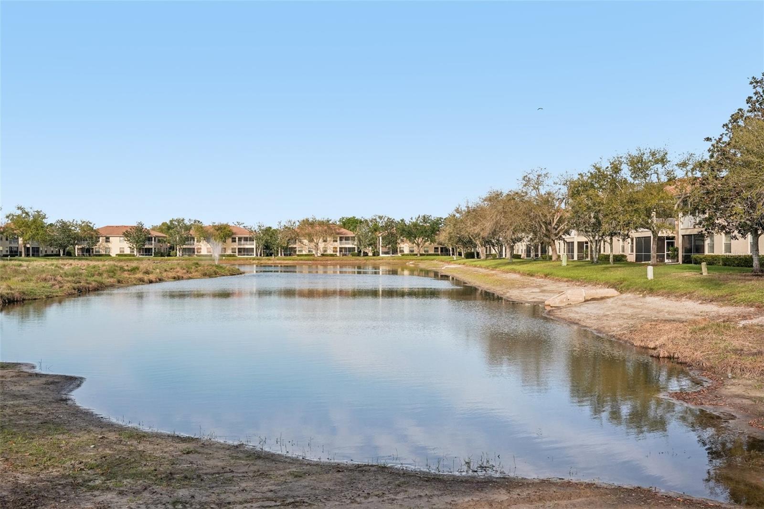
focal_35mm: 34
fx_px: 732
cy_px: 254
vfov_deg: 38.3
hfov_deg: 55.1
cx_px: 382
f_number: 11
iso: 400
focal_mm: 34.5
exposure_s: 1/800
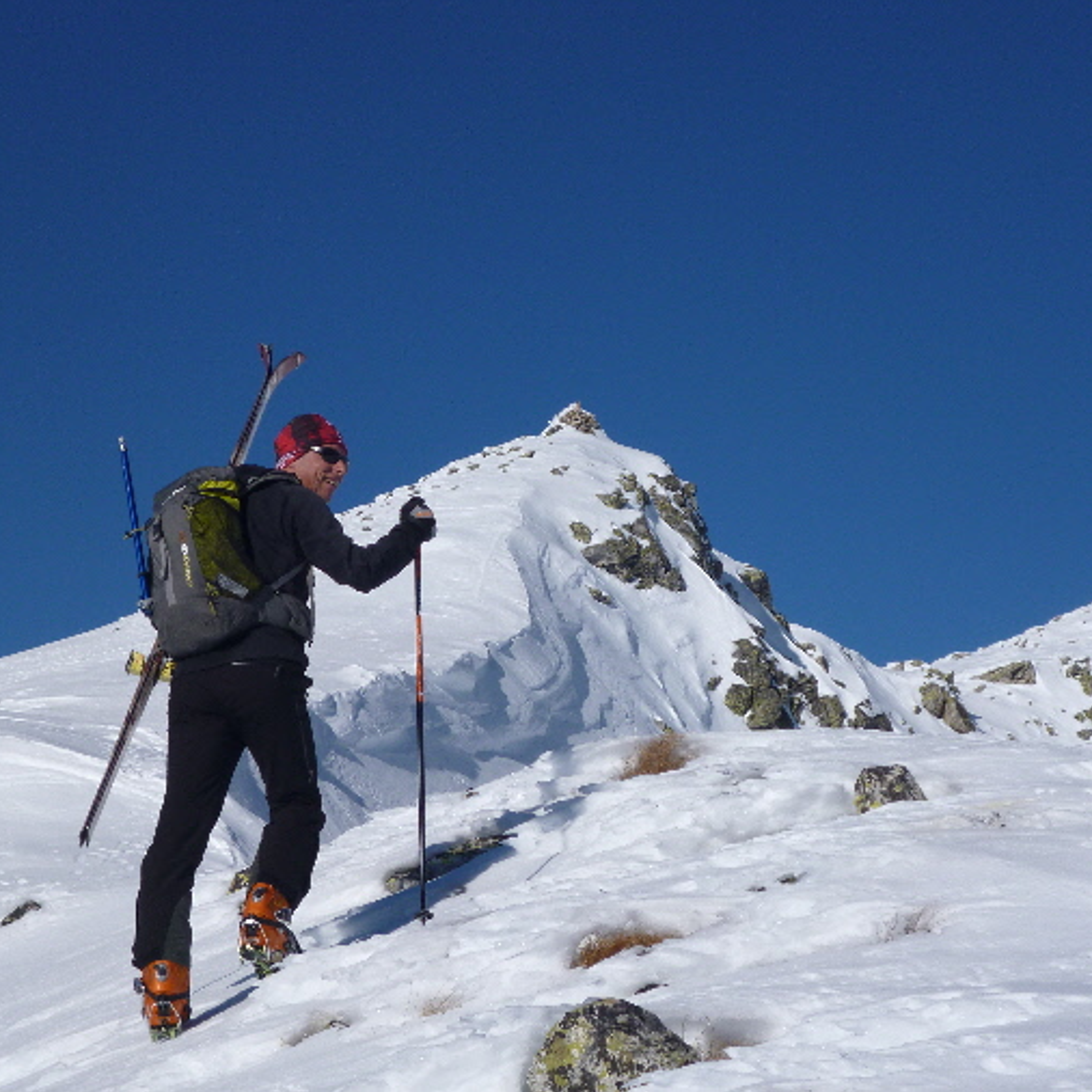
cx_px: 688
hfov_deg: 19.7
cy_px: 511
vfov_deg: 19.7
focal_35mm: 88
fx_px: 3141
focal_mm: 12.5
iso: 100
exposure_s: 1/160
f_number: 16
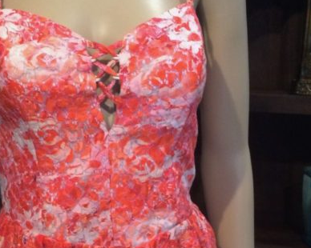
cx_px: 128
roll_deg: +0.5
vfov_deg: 19.9
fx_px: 672
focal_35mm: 73
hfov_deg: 26.0
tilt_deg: -19.5
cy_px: 281
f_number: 2.2
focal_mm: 4.15
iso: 250
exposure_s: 1/30
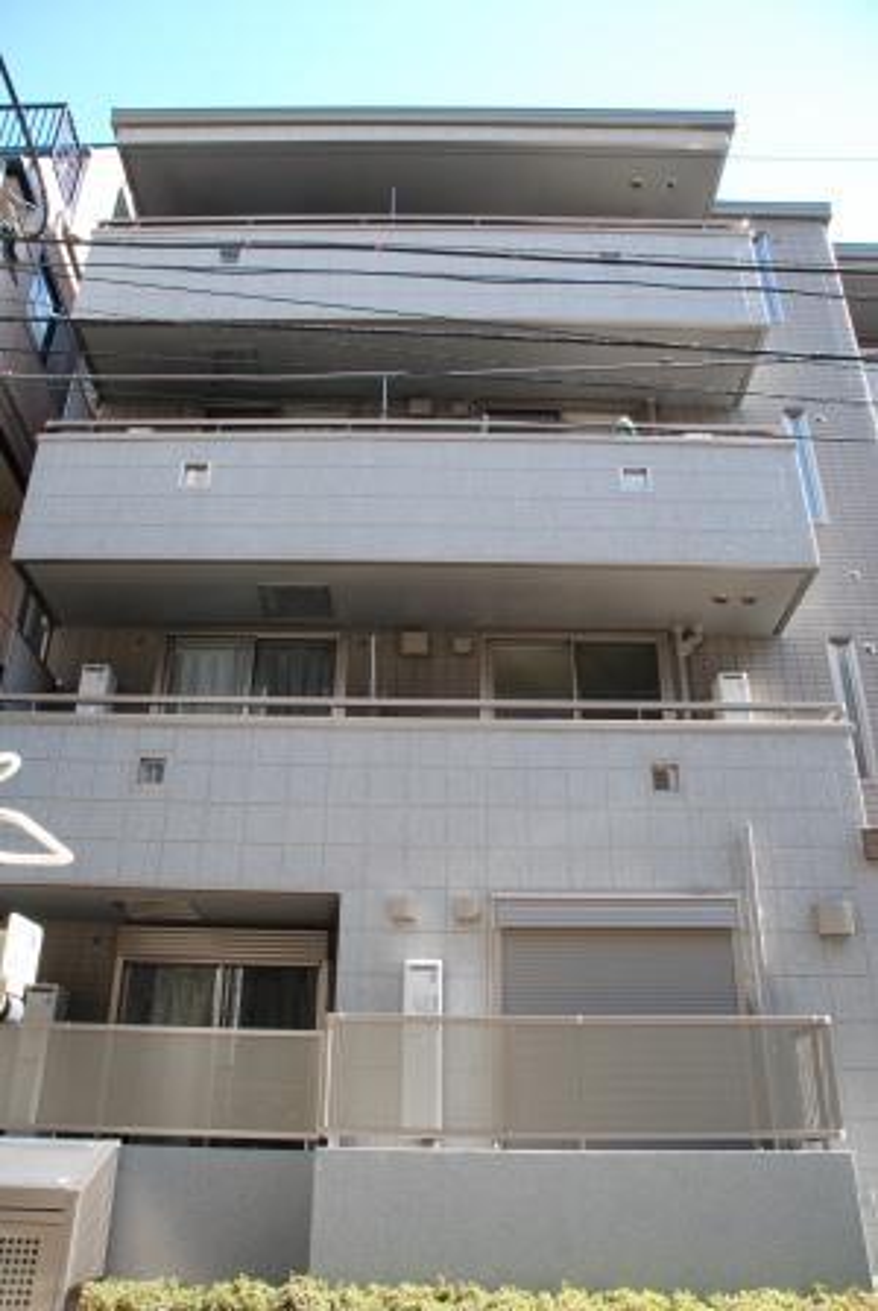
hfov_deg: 48.1
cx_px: 439
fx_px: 985
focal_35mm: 27
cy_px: 656
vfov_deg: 67.3
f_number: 5.6
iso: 200
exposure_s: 1/125
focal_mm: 18
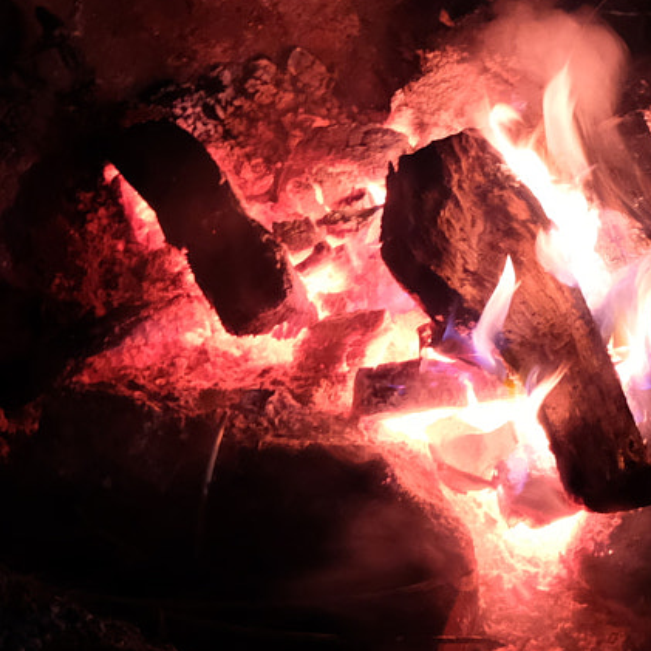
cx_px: 507
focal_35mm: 100
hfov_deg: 17.3
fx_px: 2128
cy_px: 220
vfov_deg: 17.4
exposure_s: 1/10
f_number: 4
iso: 3200
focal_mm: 20.5
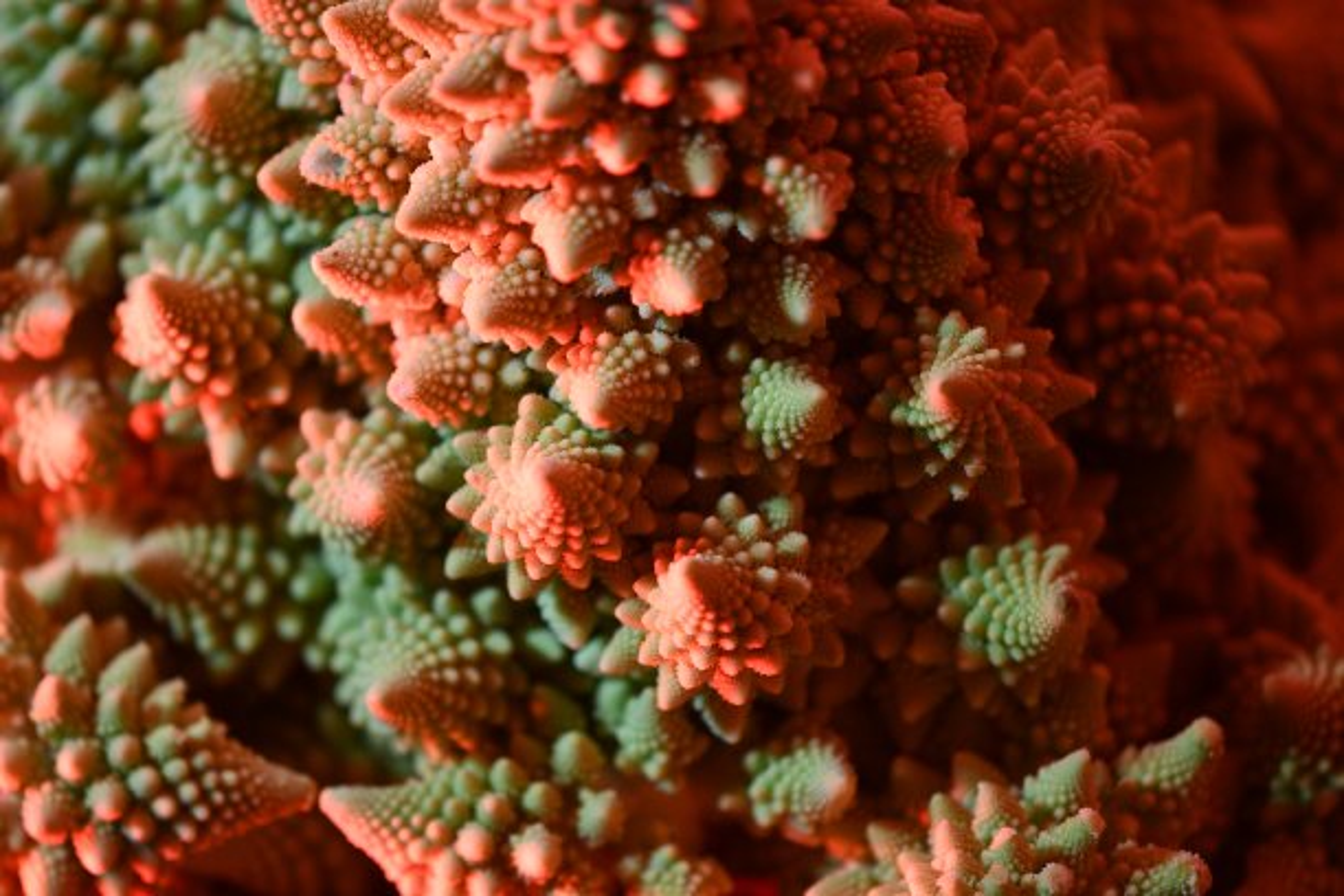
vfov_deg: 10.8
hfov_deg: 16.1
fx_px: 4741
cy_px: 448
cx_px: 672
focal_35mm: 127
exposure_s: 1/2.5
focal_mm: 85
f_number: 3.8
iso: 160
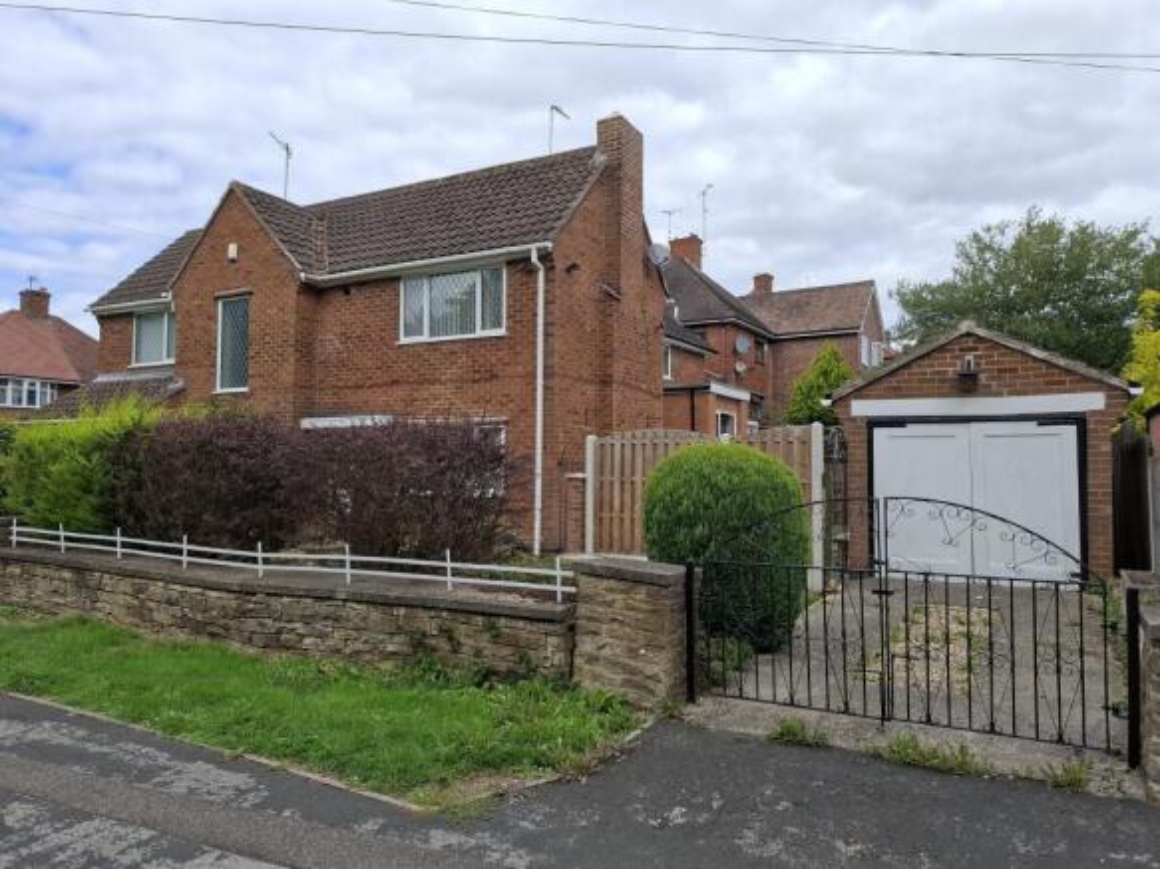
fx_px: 771
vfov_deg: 58.9
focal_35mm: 23
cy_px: 434
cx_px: 580
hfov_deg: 73.9
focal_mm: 5.54
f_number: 1.8
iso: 50
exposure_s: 1/1439
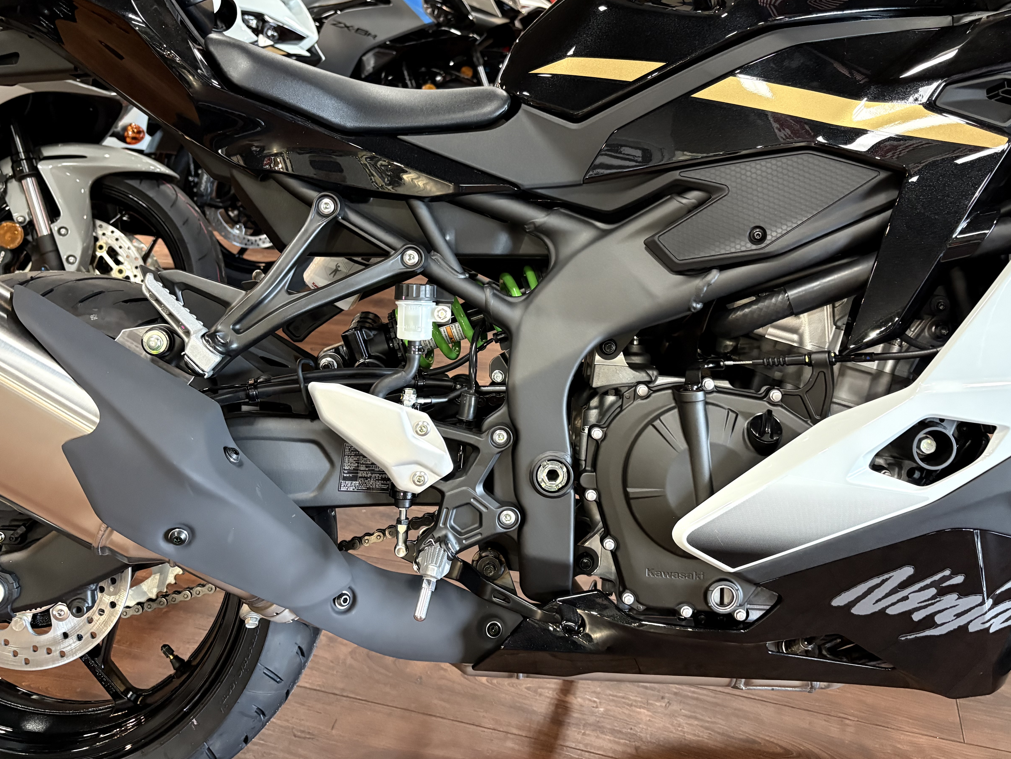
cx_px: 506
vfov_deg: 45.2
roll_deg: +0.4
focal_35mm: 31
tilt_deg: -20.1
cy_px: 311
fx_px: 905
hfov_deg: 58.4
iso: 500
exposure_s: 1/40
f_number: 1.6
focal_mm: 5.96
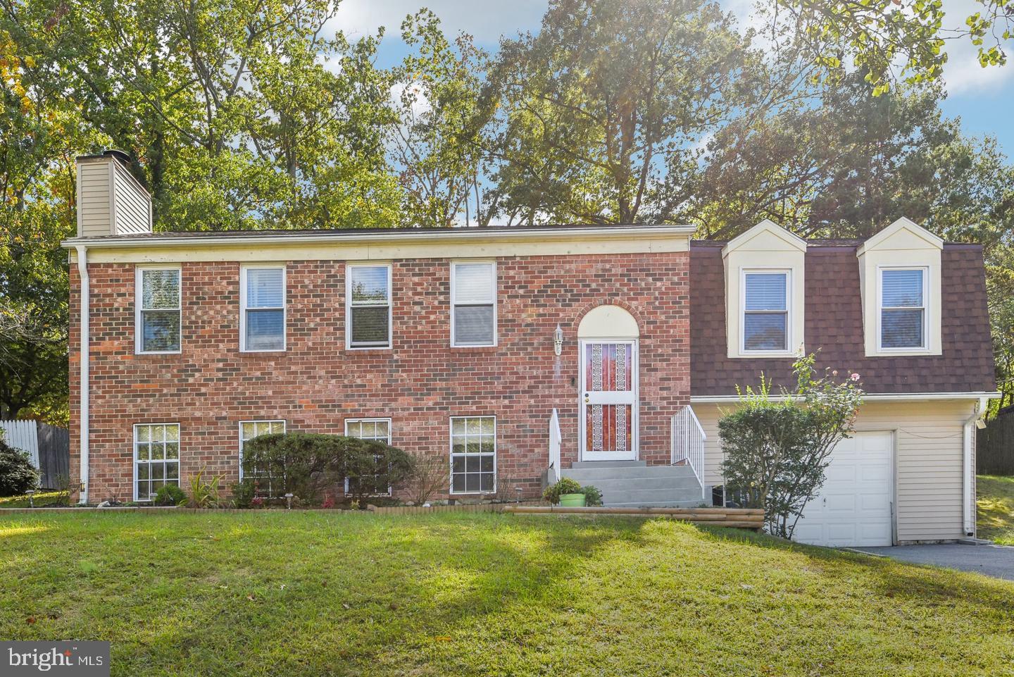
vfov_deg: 49.6
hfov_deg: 69.4
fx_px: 733
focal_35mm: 26
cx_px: 507
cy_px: 338
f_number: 8
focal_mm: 26
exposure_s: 1/640
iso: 400
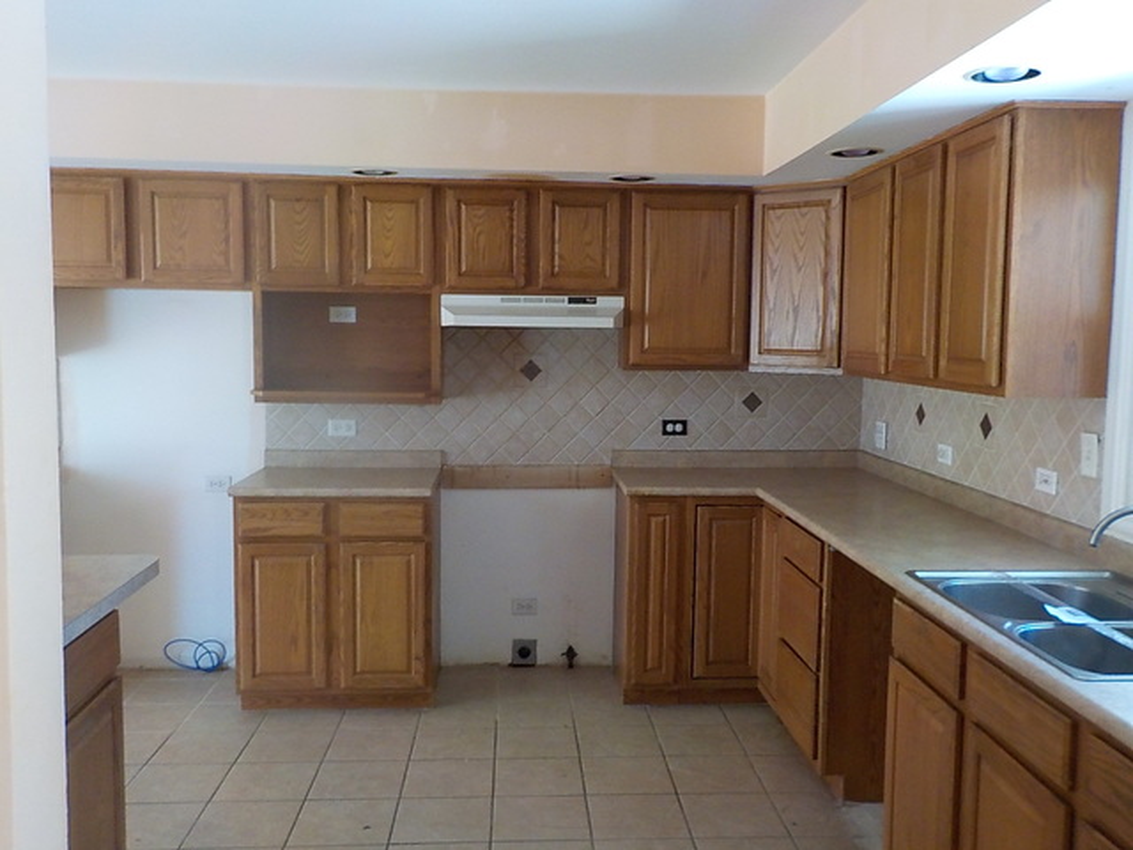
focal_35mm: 30
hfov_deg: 60.0
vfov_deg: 46.8
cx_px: 566
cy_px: 425
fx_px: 982
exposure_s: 1/30
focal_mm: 4.1
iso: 280
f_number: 3.3
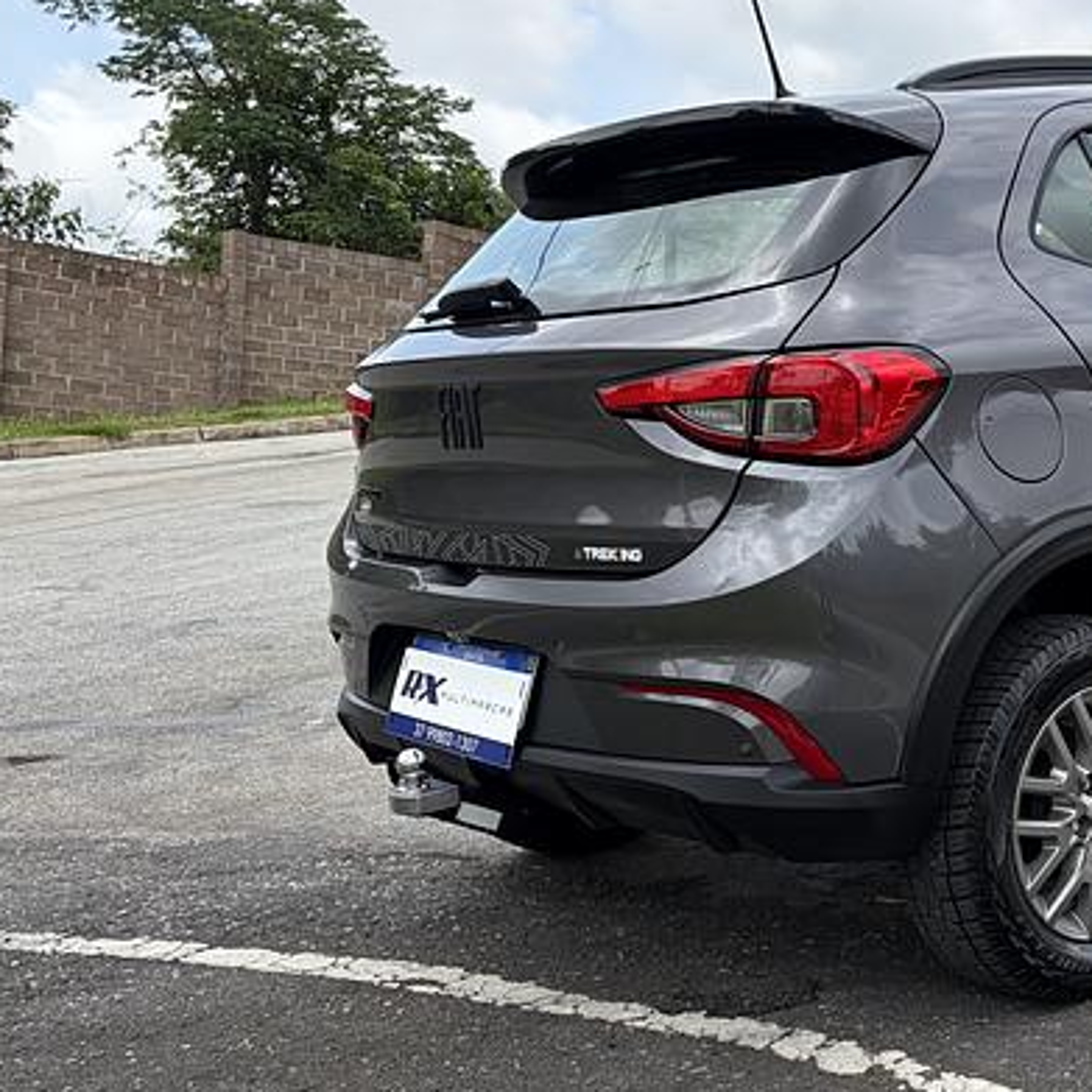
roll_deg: -2.7
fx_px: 1677
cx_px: 1042
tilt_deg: +2.4
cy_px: 559
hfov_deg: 33.6
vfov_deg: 36.1
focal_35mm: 47
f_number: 1.6
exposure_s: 1/2451
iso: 64
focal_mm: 5.96
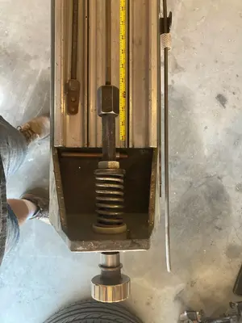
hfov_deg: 49.7
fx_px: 261
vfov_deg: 63.4
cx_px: 121
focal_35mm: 28
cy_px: 162
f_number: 1.8
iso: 250
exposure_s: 1/60
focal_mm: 3.99
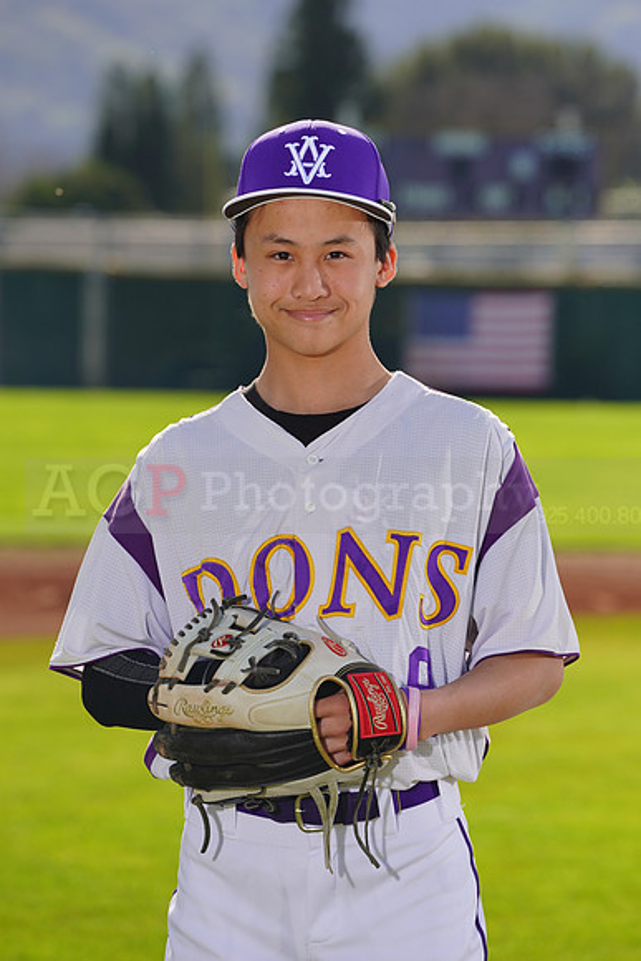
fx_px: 6993
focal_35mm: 262
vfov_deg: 7.9
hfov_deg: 5.2
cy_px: 480
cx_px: 320
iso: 100
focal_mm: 262
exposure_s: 1/250
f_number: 9
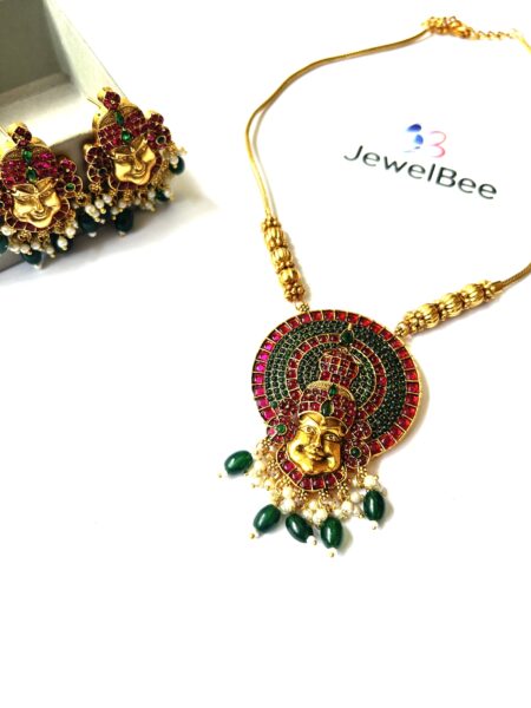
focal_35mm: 26
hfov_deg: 53.1
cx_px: 266
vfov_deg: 67.3
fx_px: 532
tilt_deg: -62.9
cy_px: 354
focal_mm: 5.7
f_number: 1.5
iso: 40
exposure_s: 1/100
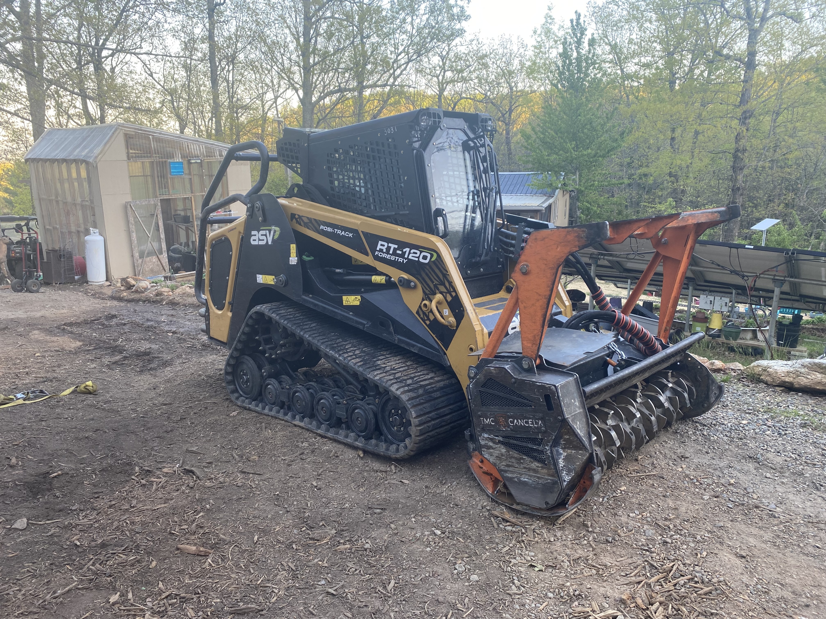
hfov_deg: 67.3
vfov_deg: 53.1
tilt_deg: -14.5
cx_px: 413
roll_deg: +0.3
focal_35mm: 26
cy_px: 310
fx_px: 620
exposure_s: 1/122
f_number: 1.8
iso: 50
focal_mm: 4.25
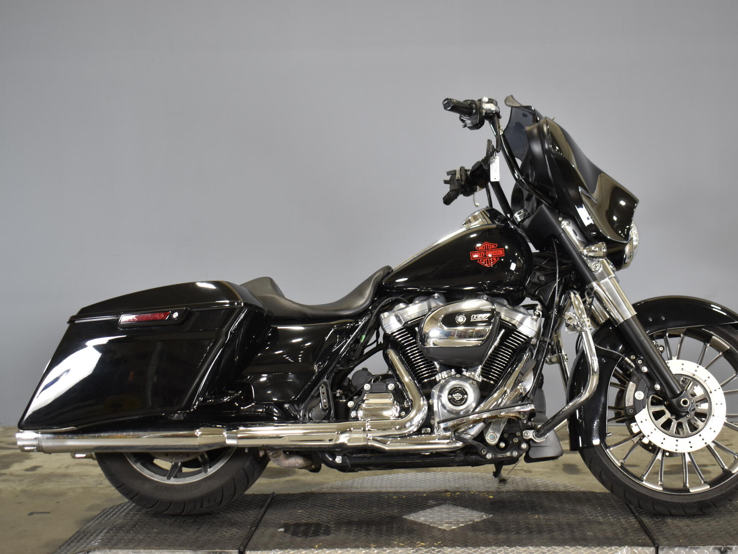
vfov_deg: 30.5
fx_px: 1014
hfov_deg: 40.0
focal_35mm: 48
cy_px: 274
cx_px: 411
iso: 400
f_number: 4.2
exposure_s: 1/20
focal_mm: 29
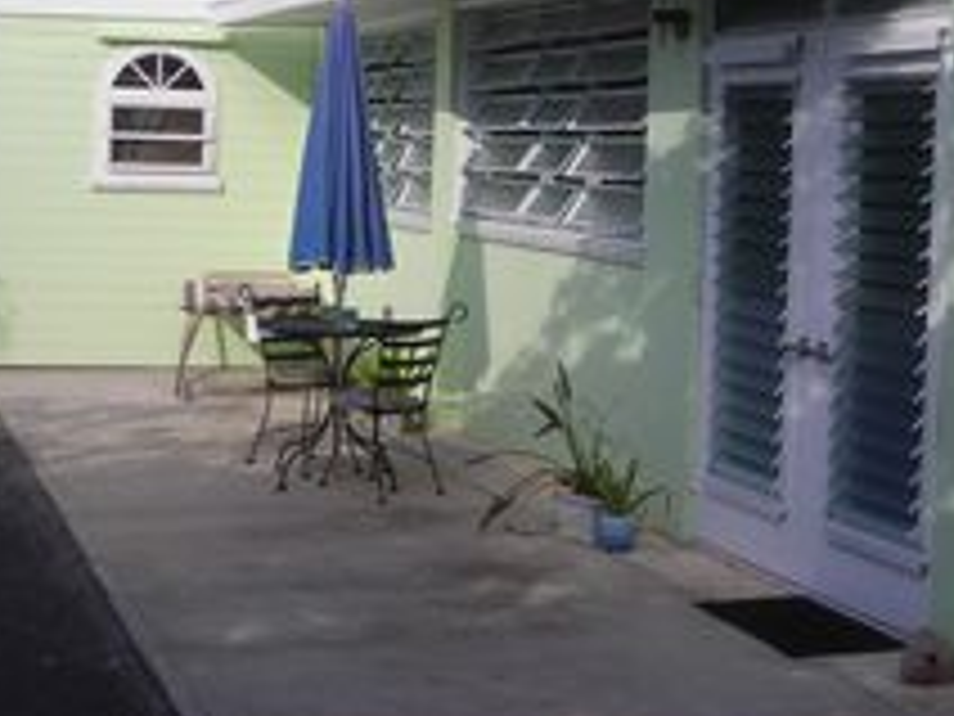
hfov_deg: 29.4
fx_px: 1819
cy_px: 108
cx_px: 432
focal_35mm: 66
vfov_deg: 21.9
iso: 50
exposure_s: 1/157
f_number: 6.4
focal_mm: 6.3
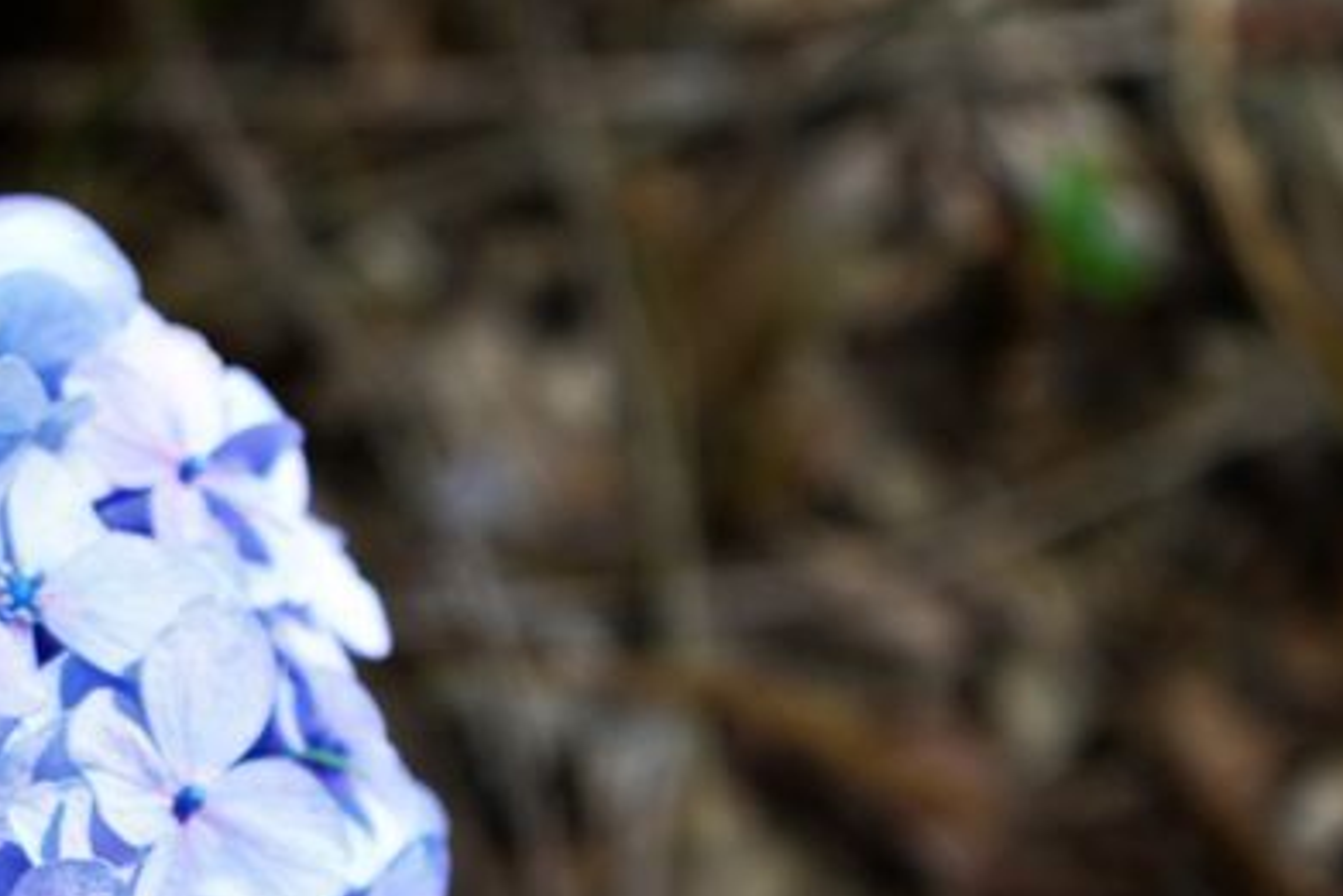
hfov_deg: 14.4
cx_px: -536
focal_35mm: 135
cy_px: 1033
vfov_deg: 10.0
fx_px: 5038
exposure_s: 1/160
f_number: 5
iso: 100
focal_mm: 44
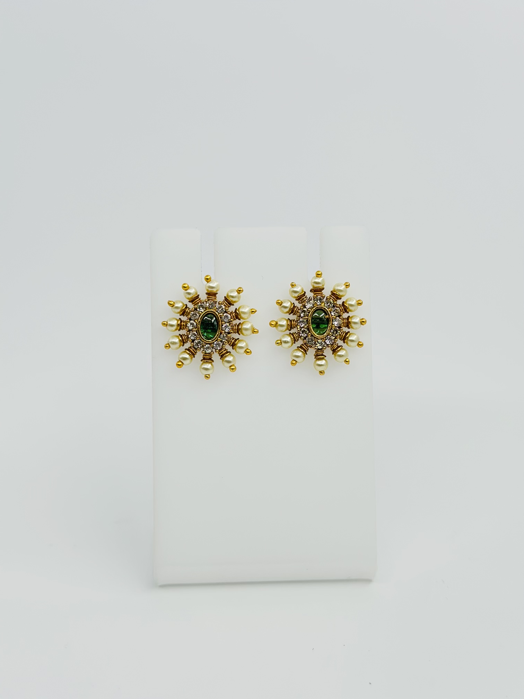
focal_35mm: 48
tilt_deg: -18.9
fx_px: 969
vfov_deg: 39.7
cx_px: 262
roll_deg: -0.4
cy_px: 350
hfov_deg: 30.3
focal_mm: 6.86
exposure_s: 1/1289
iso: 80
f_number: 1.78
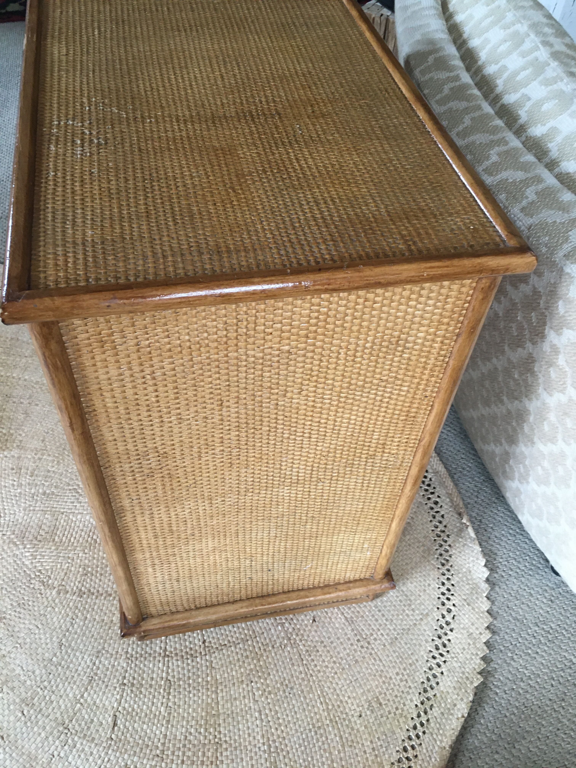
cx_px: 288
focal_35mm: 29
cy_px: 384
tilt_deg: -48.1
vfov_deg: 61.7
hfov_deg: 48.2
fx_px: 643
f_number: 2.2
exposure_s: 1/33
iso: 160
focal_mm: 4.15
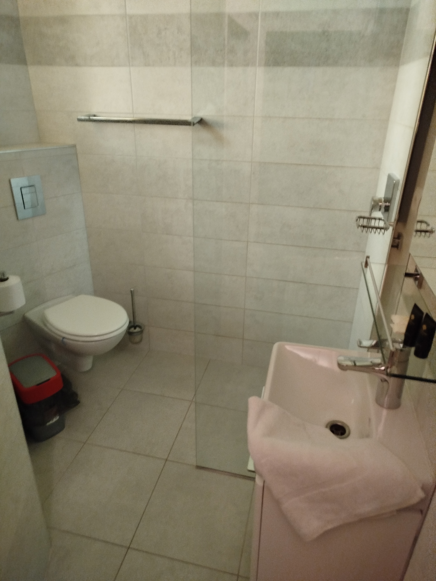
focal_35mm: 24
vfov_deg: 71.6
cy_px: 290
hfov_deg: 56.8
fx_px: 403
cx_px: 218
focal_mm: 5.31
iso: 500
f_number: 1.7
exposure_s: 1/17
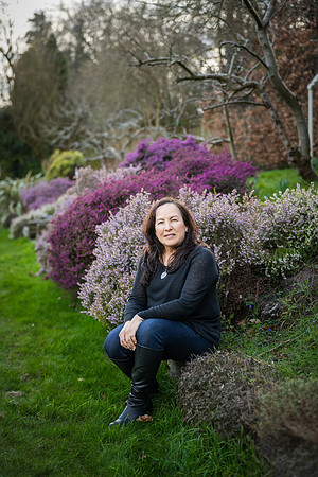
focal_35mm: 54
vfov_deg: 36.9
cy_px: 238
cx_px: 159
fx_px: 715
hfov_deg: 25.1
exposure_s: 1/800
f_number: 2.2
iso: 280
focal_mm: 54
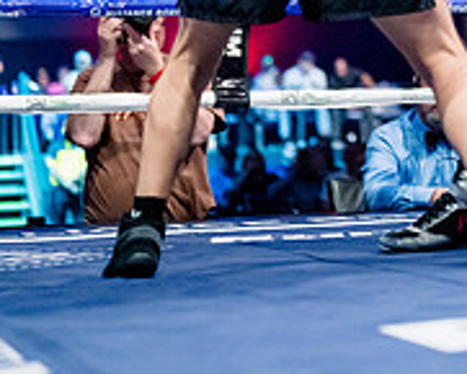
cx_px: 482
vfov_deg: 10.1
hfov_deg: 12.7
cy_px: -99
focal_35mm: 150
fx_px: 2074
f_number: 1.4
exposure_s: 1/1600
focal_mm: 50
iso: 6400
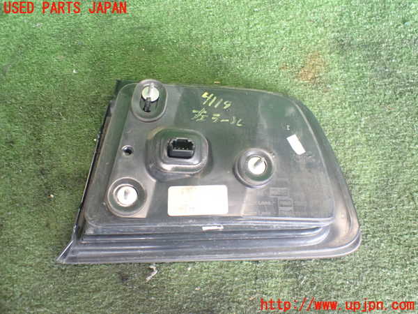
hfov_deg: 60.0
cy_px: 157
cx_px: 209
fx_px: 362
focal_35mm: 30
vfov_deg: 46.8
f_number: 2.3
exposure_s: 1/60
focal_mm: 5.4
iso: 800
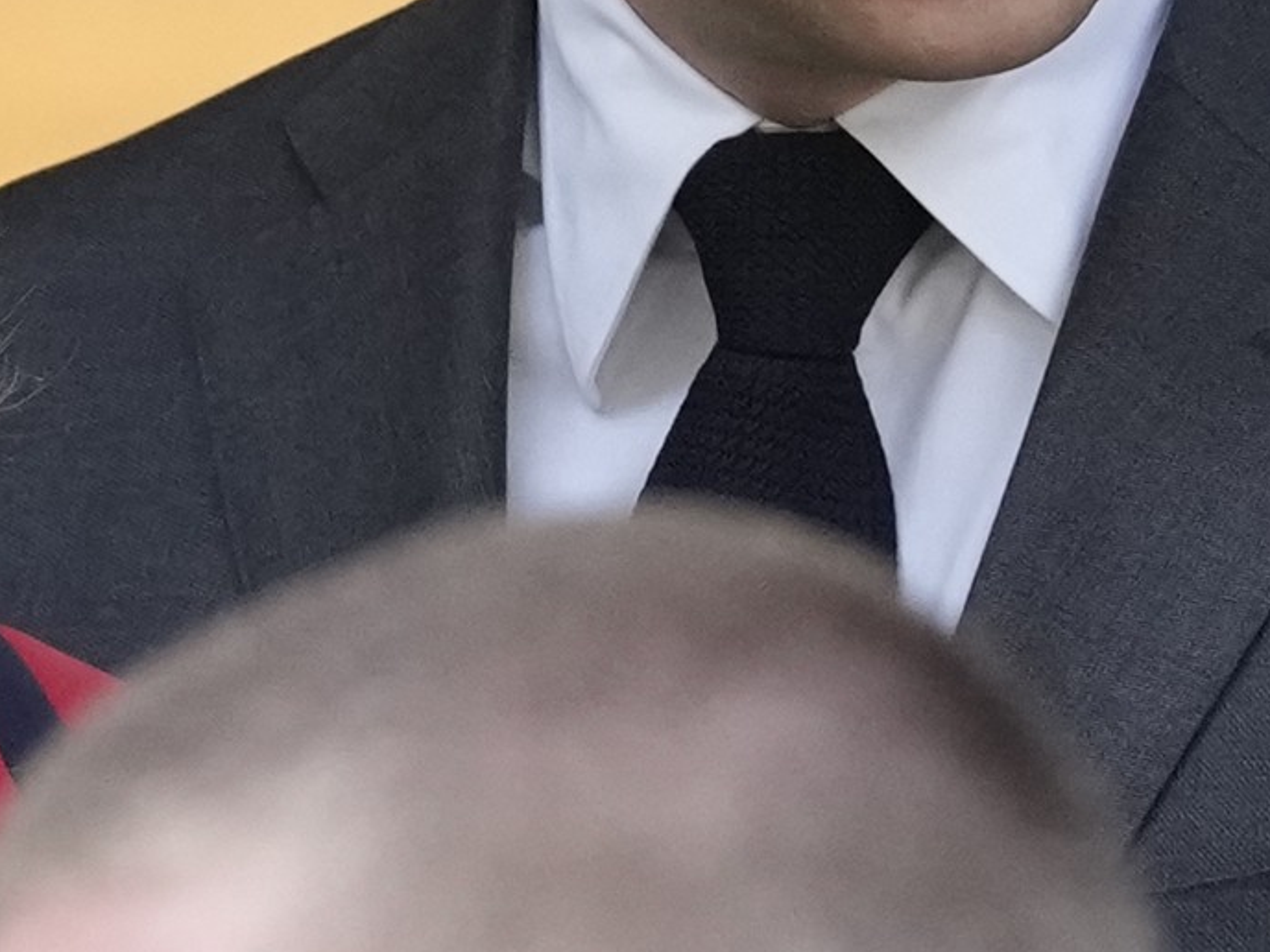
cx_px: 314
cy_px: -81
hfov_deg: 4.7
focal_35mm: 425
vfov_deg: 3.5
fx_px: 15593
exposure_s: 1/1250
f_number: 4
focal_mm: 113
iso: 2000
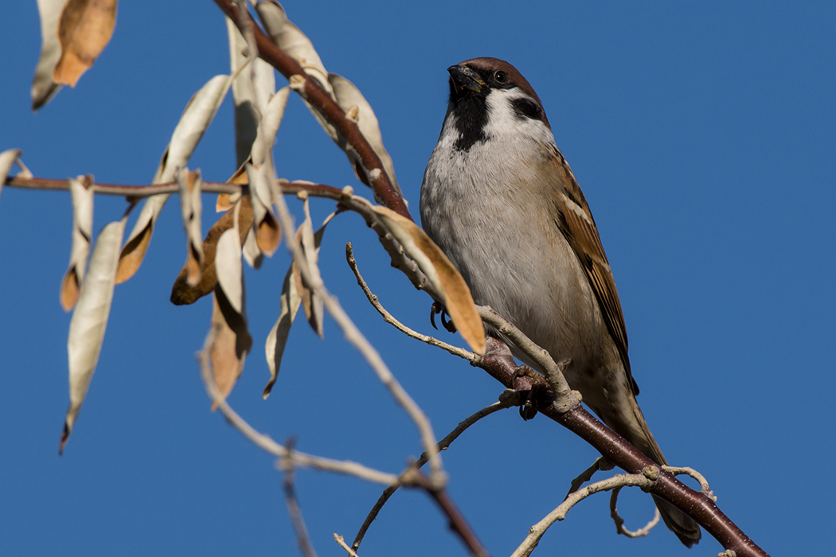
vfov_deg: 1.9
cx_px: 418
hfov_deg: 2.9
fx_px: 16719
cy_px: 278
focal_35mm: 720
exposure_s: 1/1250
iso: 200
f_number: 7.1
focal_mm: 480
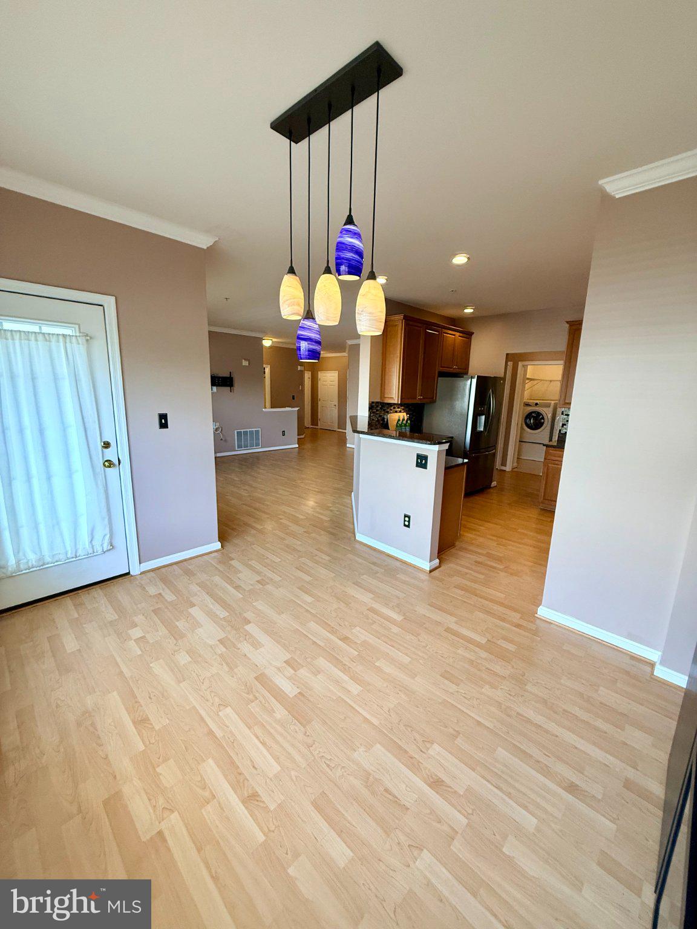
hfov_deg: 85.7
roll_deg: -2.2
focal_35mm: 14
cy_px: 464
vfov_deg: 102.1
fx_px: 376
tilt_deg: -10.3
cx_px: 348
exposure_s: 1/120
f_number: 2.2
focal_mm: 2.22
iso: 250
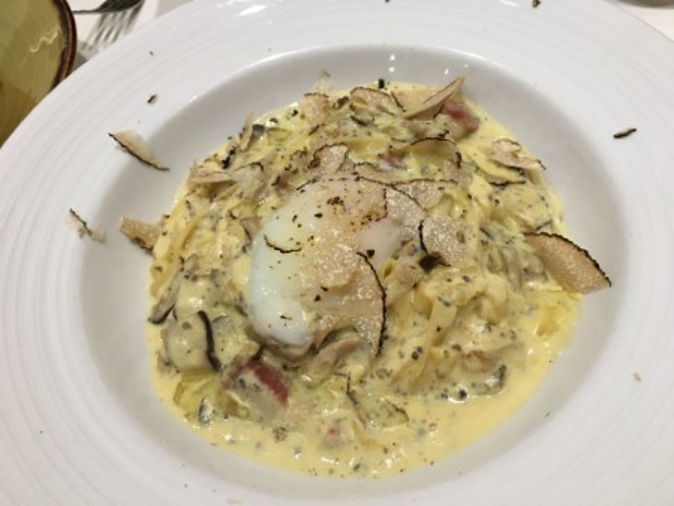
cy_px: 253
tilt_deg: -54.2
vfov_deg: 48.3
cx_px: 337
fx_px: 565
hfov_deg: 61.6
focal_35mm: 29
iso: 160
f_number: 2.2
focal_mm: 4.15
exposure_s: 1/30
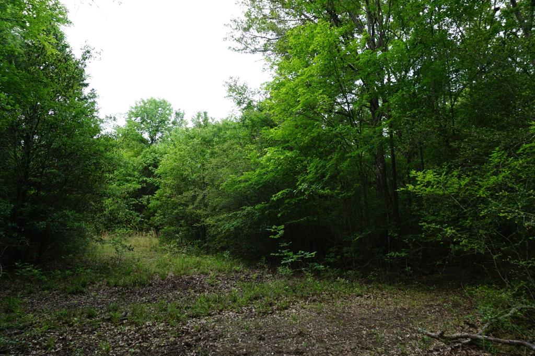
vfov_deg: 53.1
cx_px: 268
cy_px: 178
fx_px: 357
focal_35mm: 24
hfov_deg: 73.8
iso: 100
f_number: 6.3
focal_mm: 16
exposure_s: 1/60
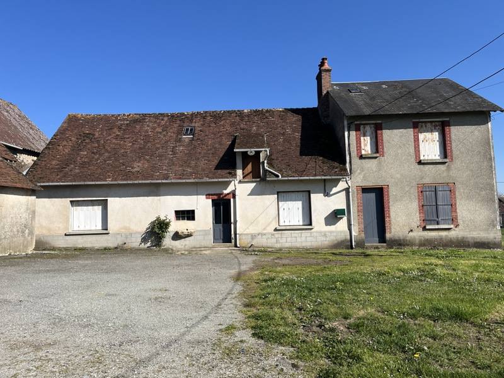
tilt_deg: +4.9
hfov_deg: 67.3
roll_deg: +1.8
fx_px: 379
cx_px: 252
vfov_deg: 53.1
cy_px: 189
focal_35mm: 26
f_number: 1.6
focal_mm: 5.1
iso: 50
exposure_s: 1/3876
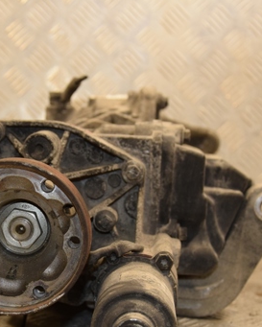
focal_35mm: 74
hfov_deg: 20.6
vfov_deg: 25.7
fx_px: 717
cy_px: 199
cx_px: 80
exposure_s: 1/160
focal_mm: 28
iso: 800
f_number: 5
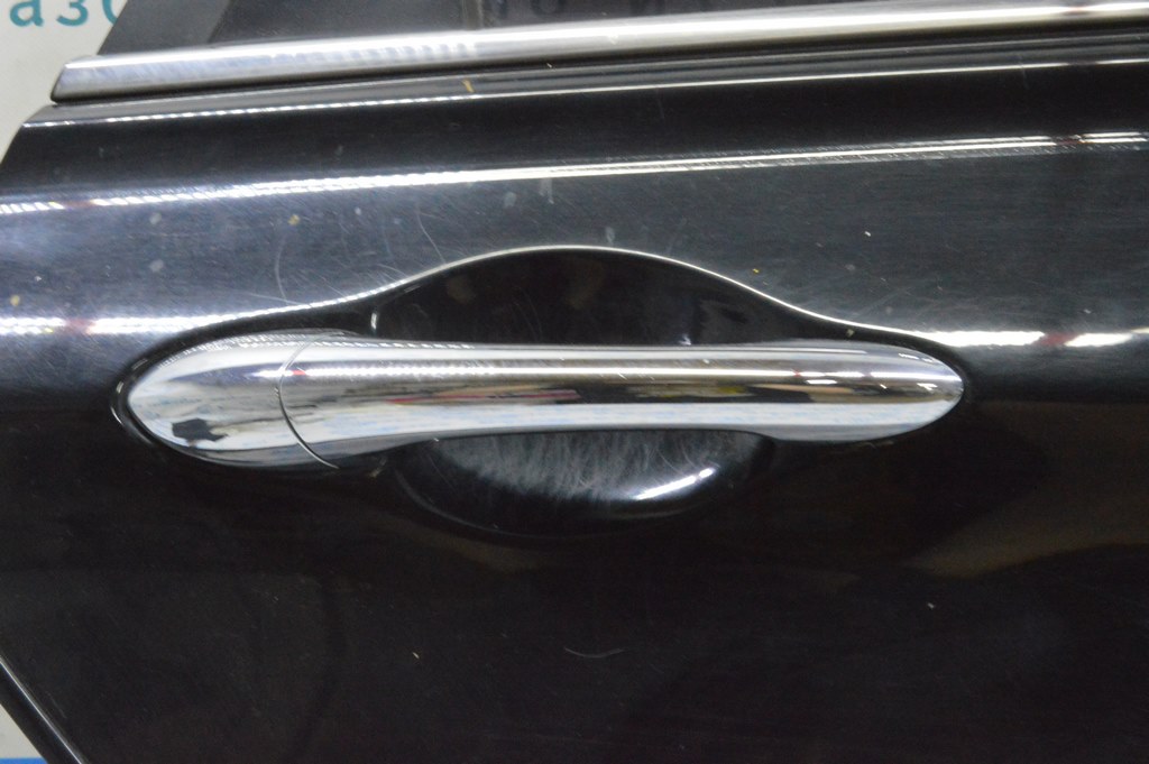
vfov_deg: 23.7
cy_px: 382
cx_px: 574
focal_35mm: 57
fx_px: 1818
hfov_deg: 35.1
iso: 6400
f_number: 20
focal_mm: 38
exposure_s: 1/15
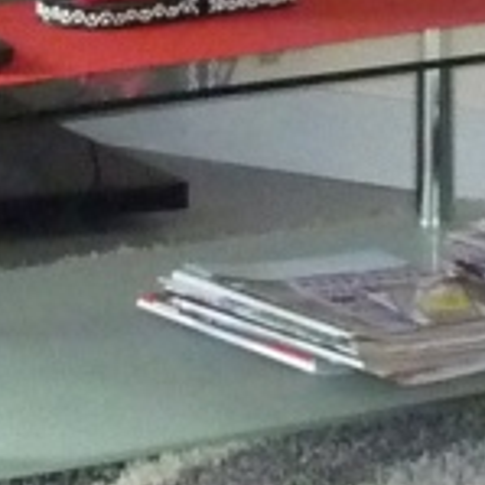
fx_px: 5675
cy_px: -644
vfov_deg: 4.8
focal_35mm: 358
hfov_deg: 4.9
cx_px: 52
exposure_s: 1/30
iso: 500
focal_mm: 6.9
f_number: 3.7
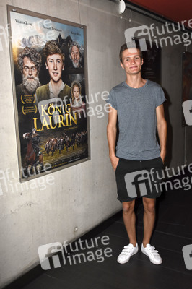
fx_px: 276
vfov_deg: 55.1
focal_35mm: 34
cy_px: 144
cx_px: 96
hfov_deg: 38.3
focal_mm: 23
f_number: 5.6
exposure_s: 1/125
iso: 1600
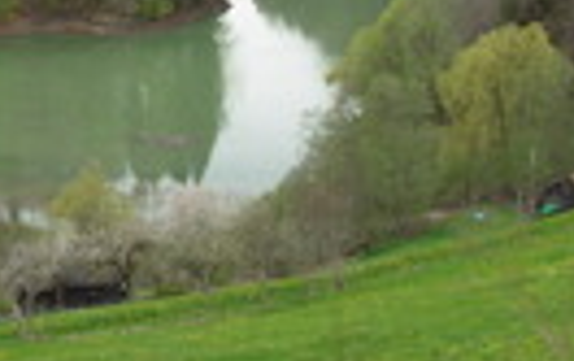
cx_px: 100
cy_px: -91
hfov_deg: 16.9
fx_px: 1912
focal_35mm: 122
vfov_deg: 10.6
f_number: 2.9
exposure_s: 1/144
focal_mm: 6.3
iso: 50
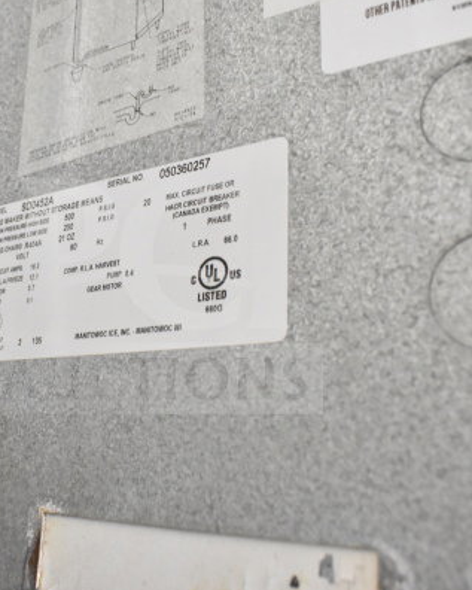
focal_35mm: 39
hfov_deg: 37.8
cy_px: 296
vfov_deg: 46.8
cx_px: 155
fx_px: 681
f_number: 5.6
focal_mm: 18
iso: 6400
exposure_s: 1/125
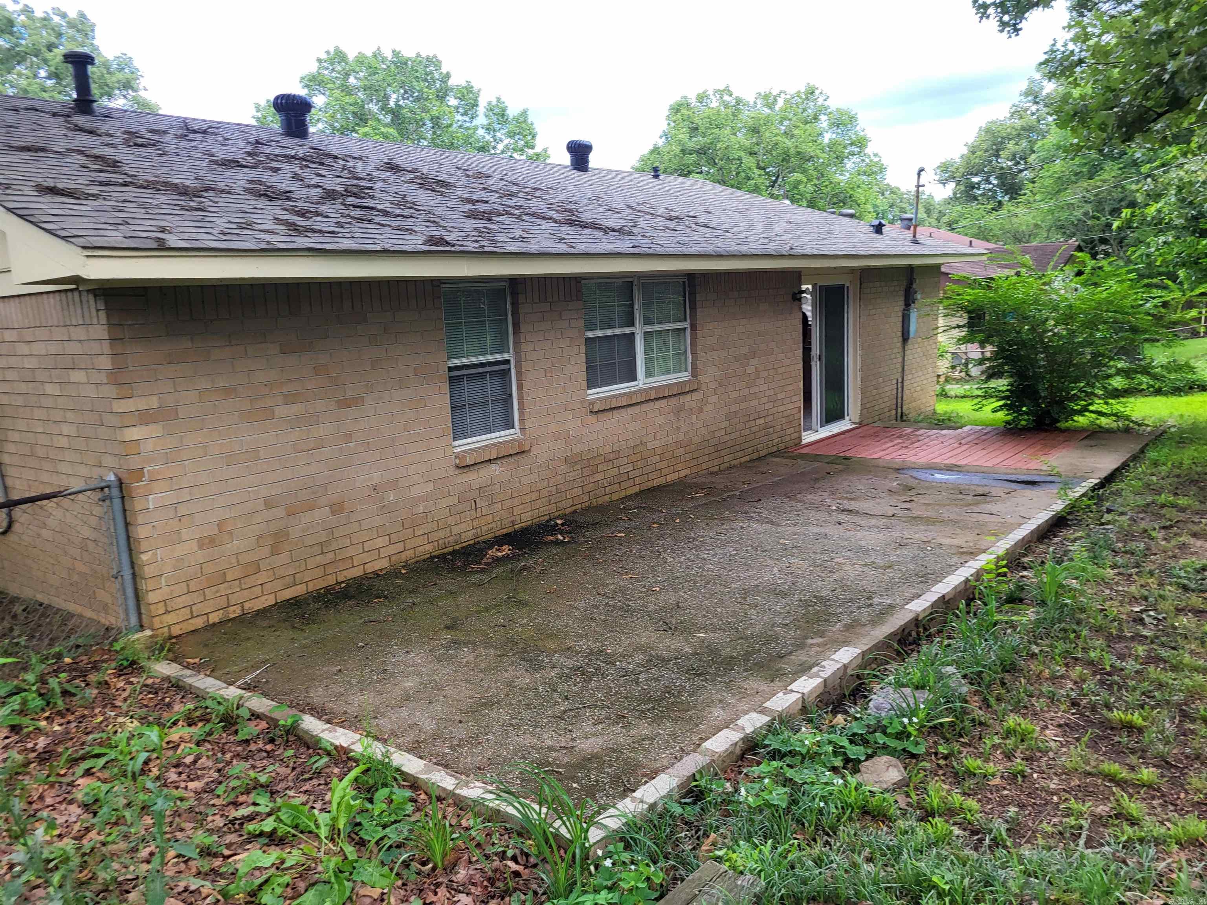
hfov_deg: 67.3
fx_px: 907
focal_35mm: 26
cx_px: 604
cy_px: 452
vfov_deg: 53.1
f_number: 1.8
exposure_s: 1/294
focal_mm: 5.4
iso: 40
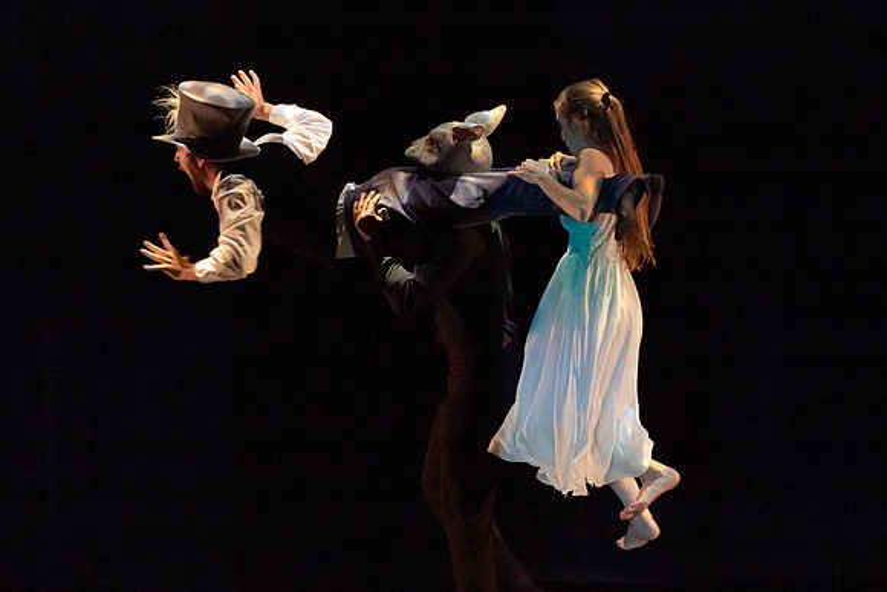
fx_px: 10693
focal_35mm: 434
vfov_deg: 3.2
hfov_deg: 4.7
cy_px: 254
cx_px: 368
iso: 6400
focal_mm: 358
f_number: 5.6
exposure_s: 1/320
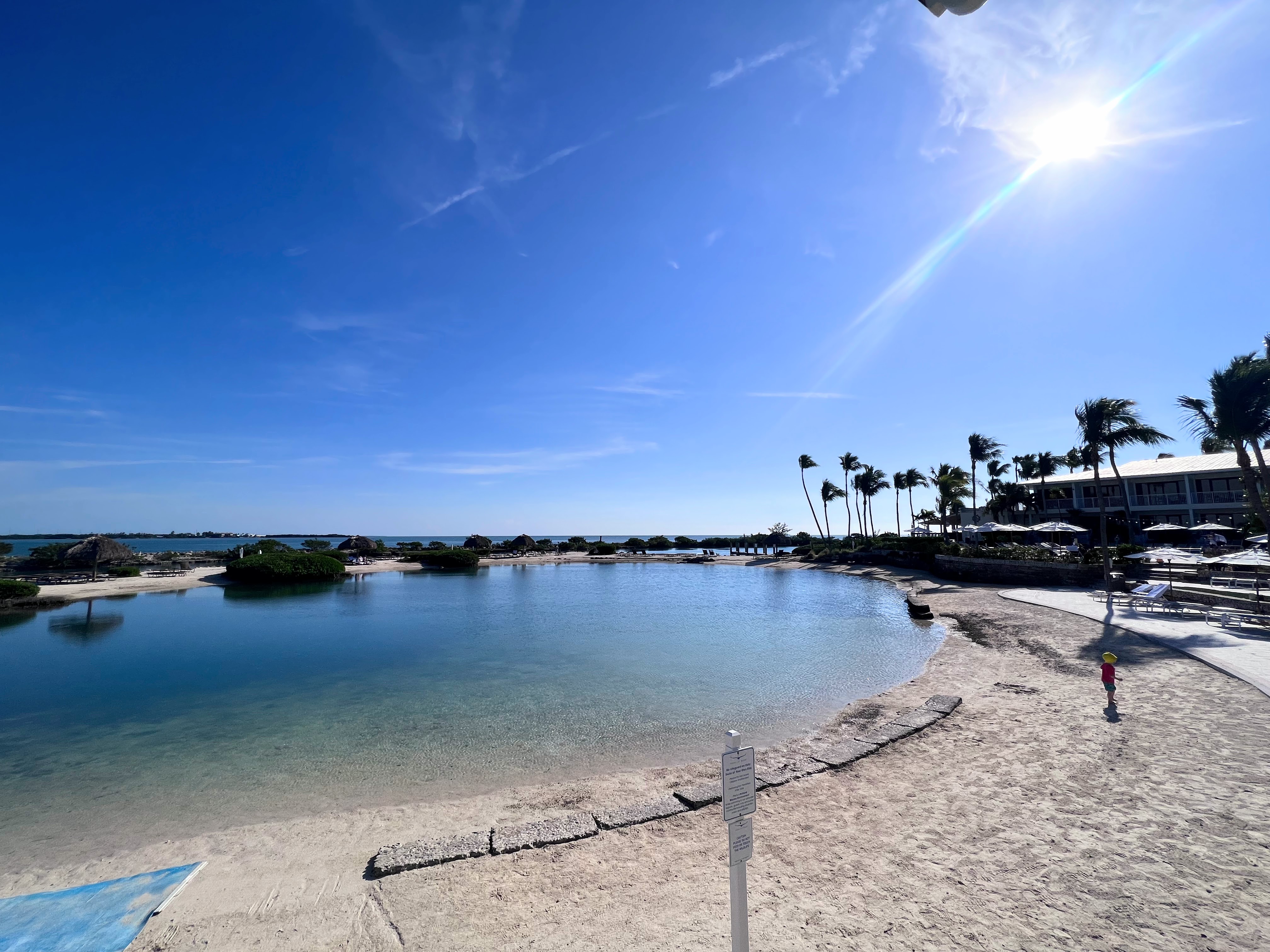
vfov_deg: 89.9
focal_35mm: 13
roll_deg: +0.1
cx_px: 635
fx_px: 477
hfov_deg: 106.2
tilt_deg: +7.2
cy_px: 476
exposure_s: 1/5525
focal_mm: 1.57
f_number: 1.8
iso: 32
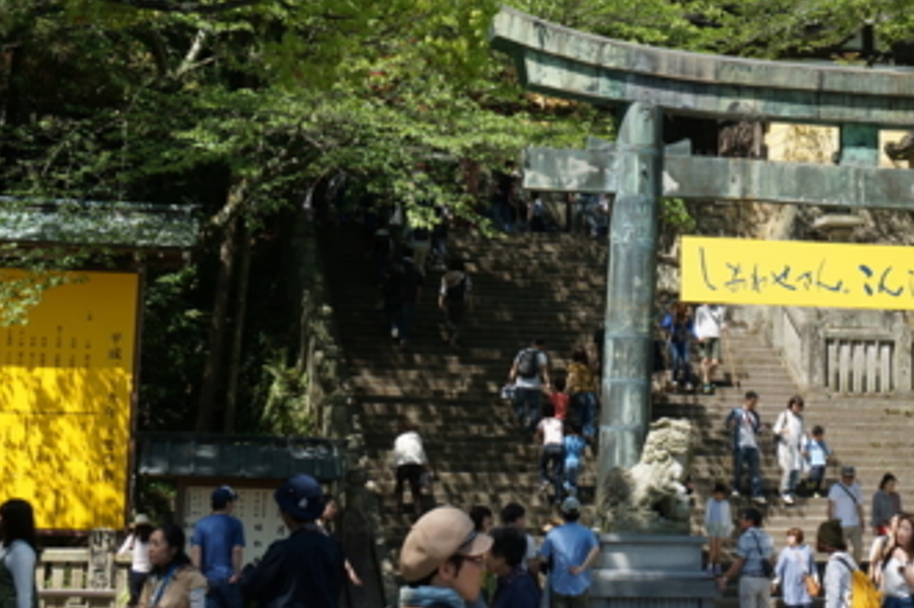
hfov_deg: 25.5
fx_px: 2001
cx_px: 665
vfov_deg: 17.2
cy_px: 167
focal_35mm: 79
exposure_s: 1/125
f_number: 8
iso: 100
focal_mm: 29
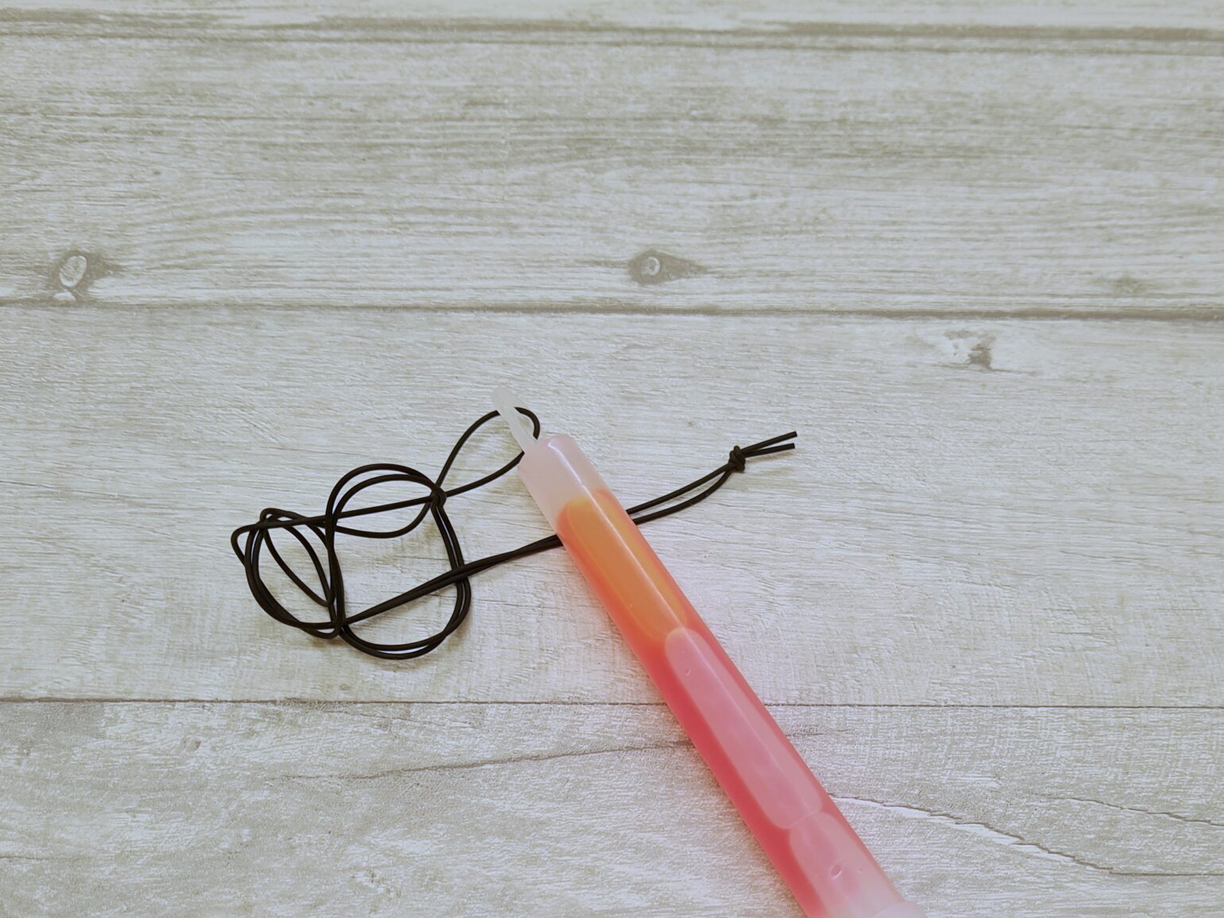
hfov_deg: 43.6
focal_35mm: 43
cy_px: 757
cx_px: 735
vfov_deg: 32.5
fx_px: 1520
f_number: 1.8
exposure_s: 1/100
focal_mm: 5.4
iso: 80
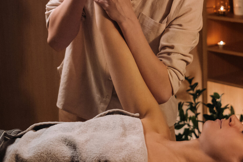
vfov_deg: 15.7
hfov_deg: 22.7
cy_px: 56
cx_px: 229
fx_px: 587
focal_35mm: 87
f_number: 2
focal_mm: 23
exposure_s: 1/250
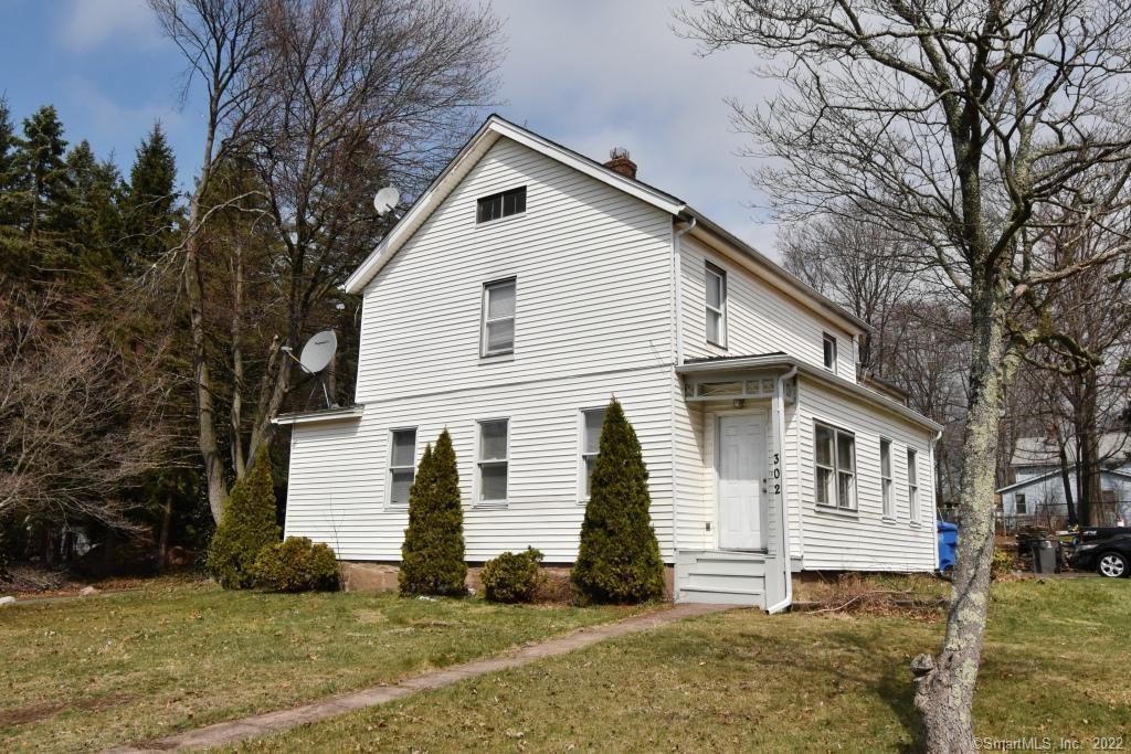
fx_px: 943
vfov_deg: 43.6
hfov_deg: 61.9
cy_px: 377
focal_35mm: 30
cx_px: 566
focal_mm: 20
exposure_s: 1/4000
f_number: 10
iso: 1250
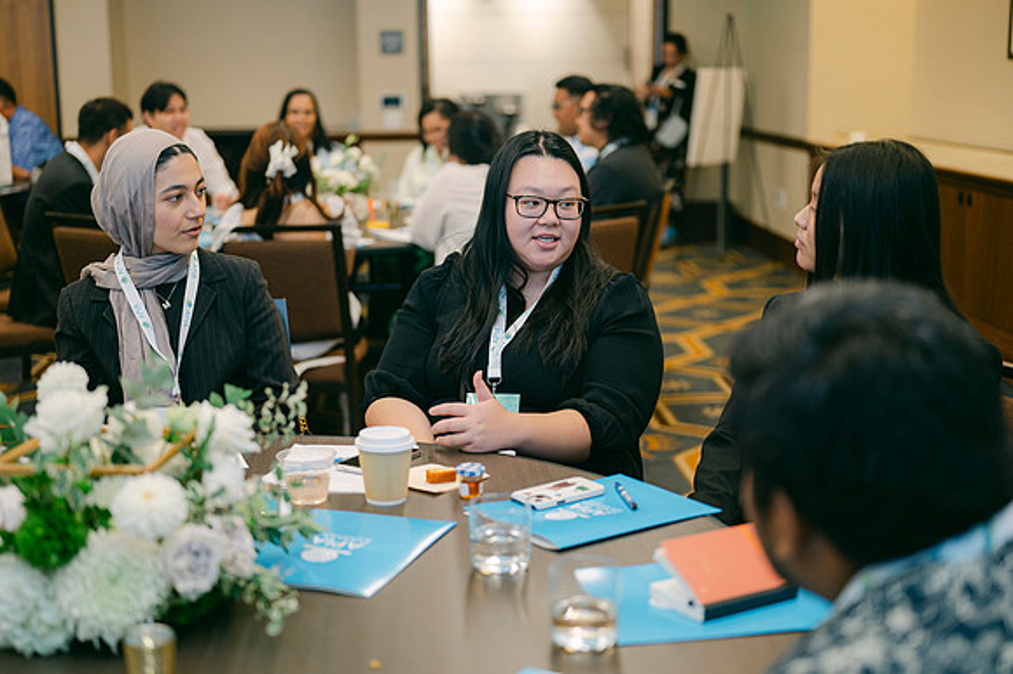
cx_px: 506
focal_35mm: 50
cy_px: 337
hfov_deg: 39.6
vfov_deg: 27.0
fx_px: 1406
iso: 500
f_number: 2
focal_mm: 50
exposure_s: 1/100
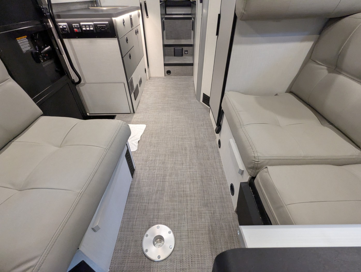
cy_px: 136
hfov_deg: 94.4
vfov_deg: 78.2
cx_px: 180
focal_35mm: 16
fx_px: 167
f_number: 2.2
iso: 331
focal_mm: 2.35
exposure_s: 1/59.4
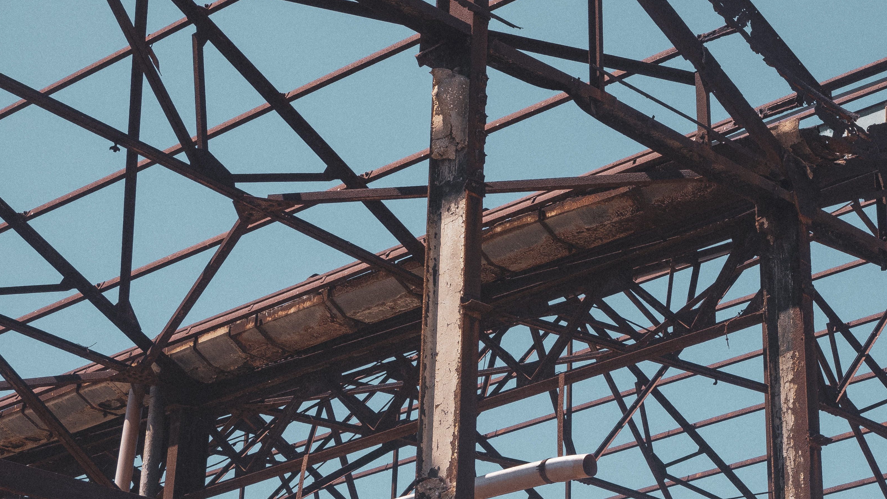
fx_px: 2046
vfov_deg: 13.8
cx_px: 772
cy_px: 64
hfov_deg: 23.9
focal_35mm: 87
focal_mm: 29.6
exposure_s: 1/450
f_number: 9
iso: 200
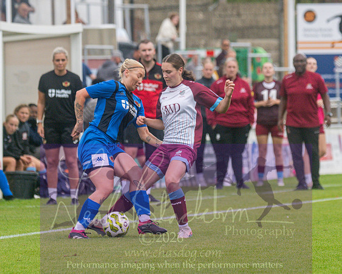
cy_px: 175
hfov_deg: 3.8
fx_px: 5088
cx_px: 274
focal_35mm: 503
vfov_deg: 3.1
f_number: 4
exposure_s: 1/1000
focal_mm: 210
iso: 500
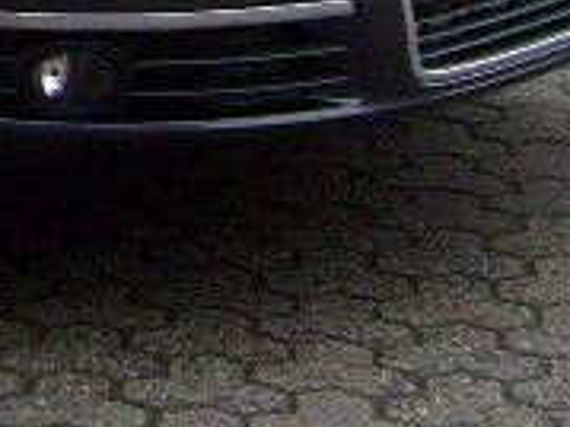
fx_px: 3291
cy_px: -462
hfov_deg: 9.6
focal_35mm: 200
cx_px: -341
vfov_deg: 7.1
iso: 80
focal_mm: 5.8
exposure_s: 1/250
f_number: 2.8
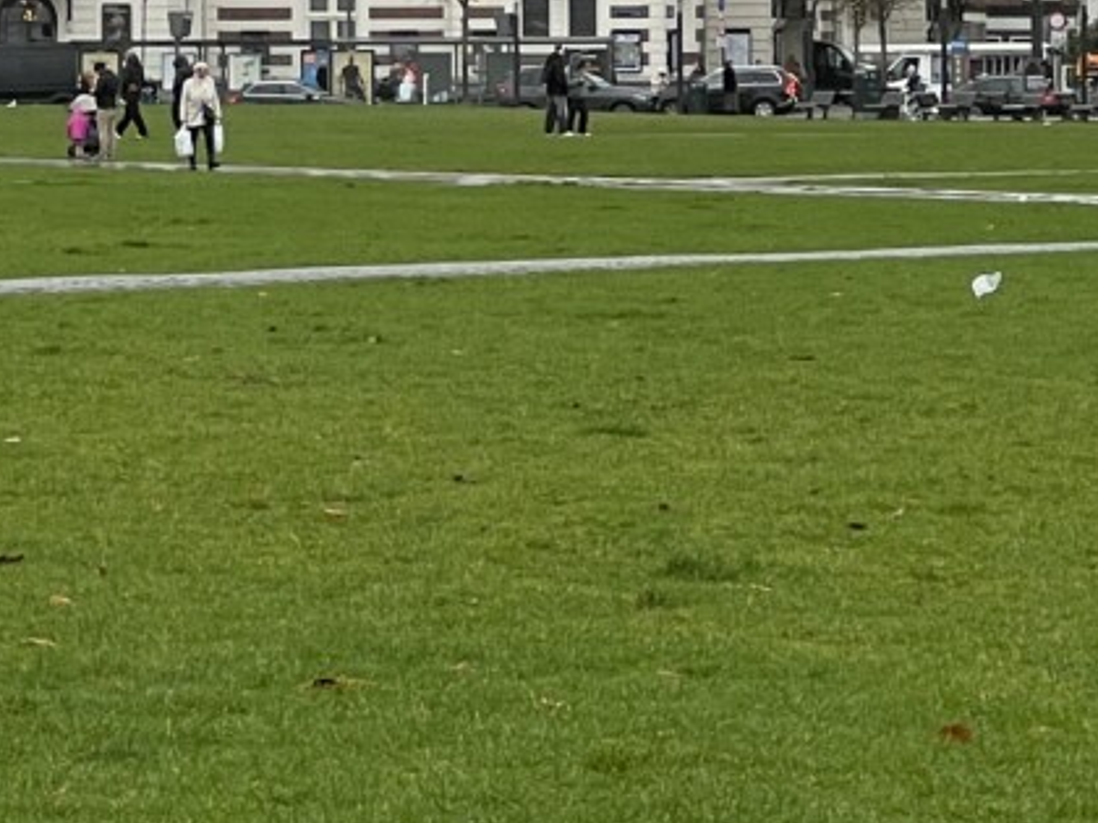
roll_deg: +0.8
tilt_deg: +1.9
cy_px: -251
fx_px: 9294
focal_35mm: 293
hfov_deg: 6.7
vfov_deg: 5.0
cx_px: -60
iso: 32
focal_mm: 9
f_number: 2.8
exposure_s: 1/147
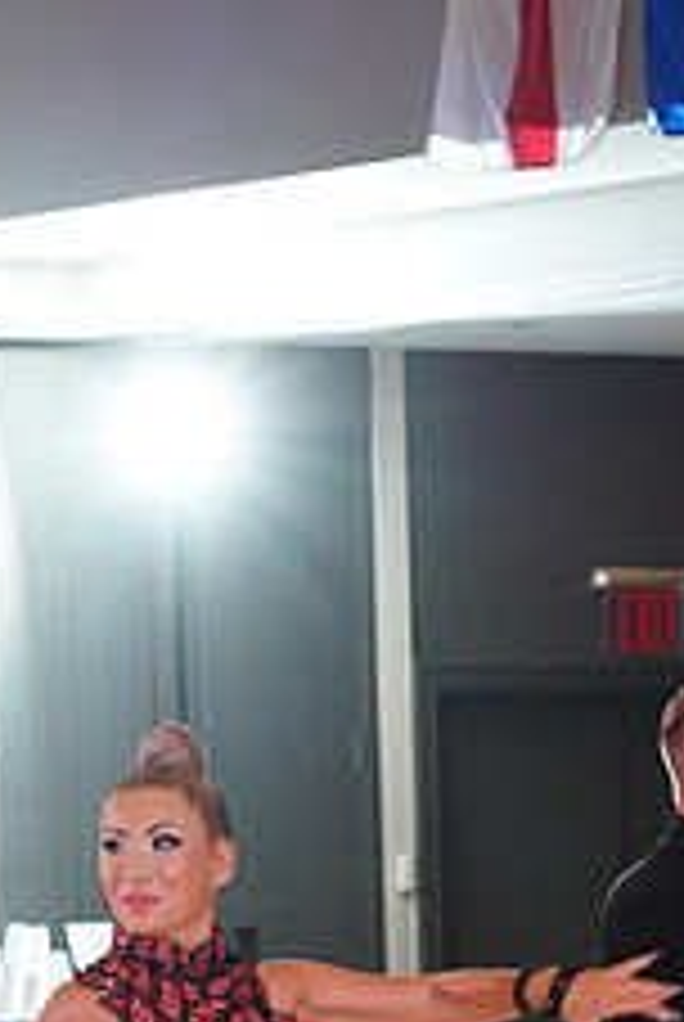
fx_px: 7614
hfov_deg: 5.1
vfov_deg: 7.6
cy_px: 1225
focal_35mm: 268
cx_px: 52
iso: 1600
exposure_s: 1/160
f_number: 5.6
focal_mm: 105
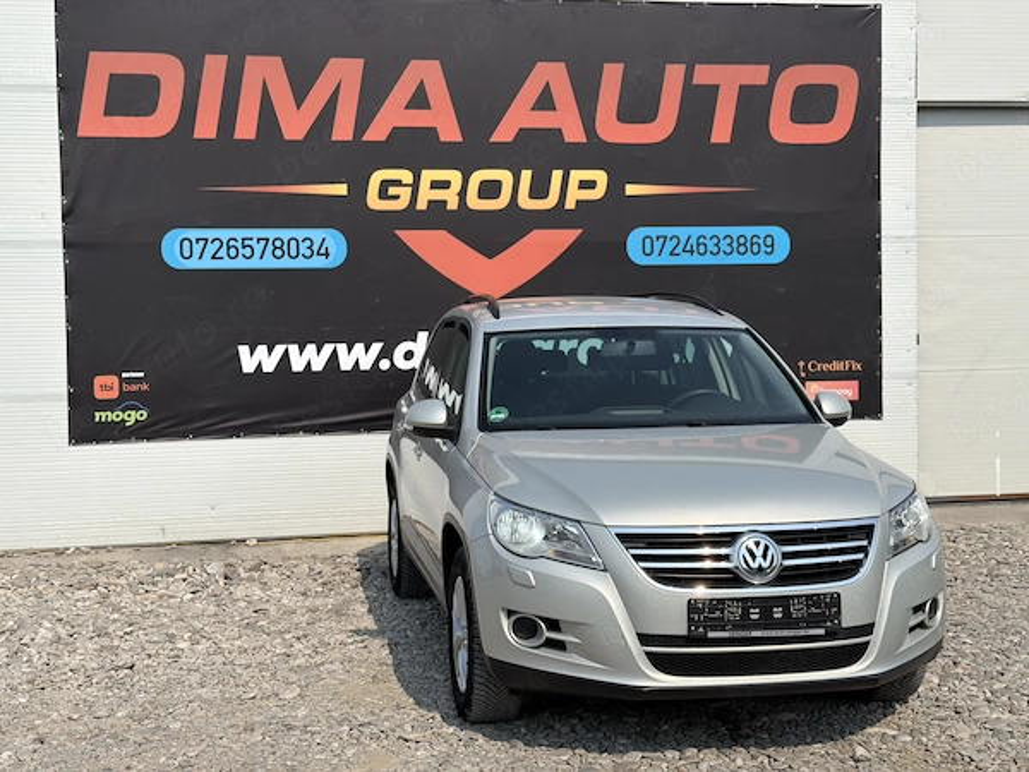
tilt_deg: -0.1
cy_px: 386
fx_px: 1427
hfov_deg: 39.7
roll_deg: +1.0
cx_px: 514
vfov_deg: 30.3
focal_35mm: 48
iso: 64
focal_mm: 6.76
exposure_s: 1/7874
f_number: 1.78
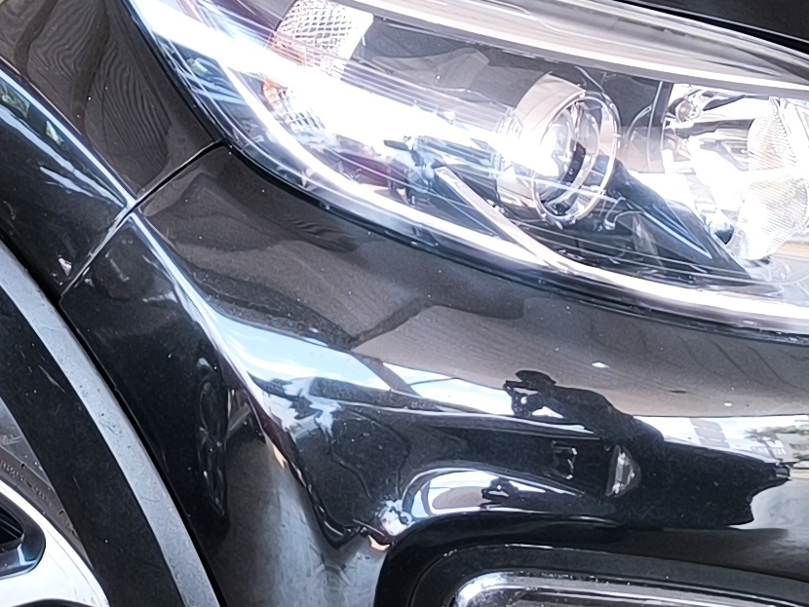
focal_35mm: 113
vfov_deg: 13.0
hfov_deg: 17.3
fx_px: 2642
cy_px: 88
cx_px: 183
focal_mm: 6.14
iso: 250
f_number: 1.65
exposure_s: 1/120
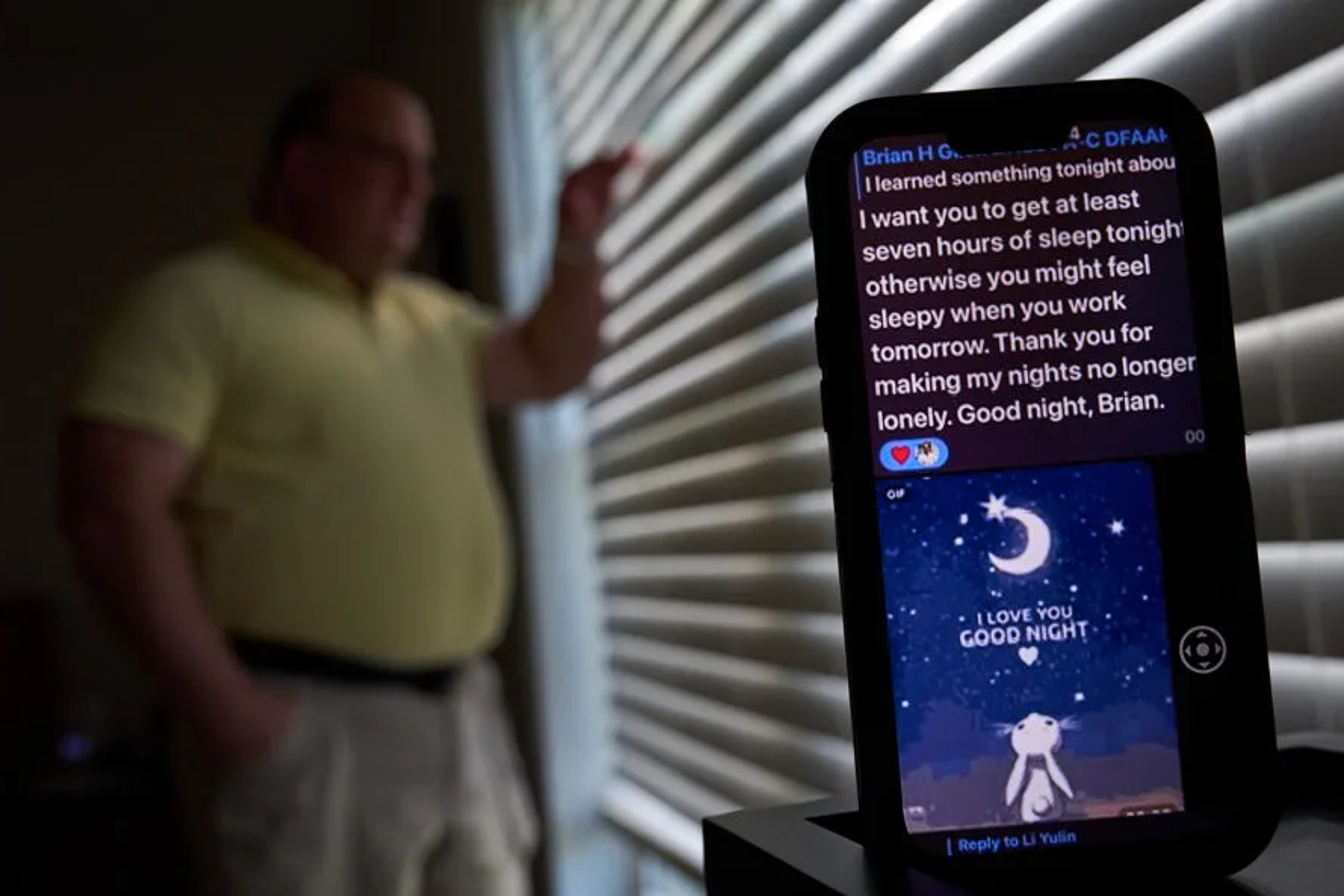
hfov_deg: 50.7
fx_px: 1419
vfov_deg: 35.1
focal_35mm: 38
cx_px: 659
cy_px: 440
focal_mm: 33
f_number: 5.6
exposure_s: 1/60
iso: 400
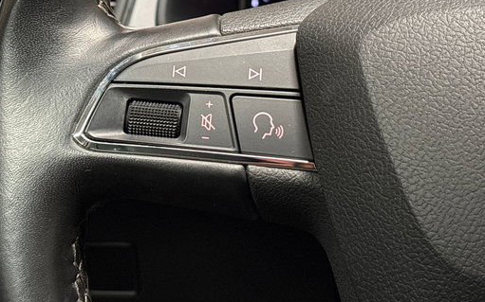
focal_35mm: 82
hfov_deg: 25.2
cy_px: 39
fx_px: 1084
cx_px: 208
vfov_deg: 15.7
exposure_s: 1/34
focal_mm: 5.96
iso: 200
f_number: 1.6
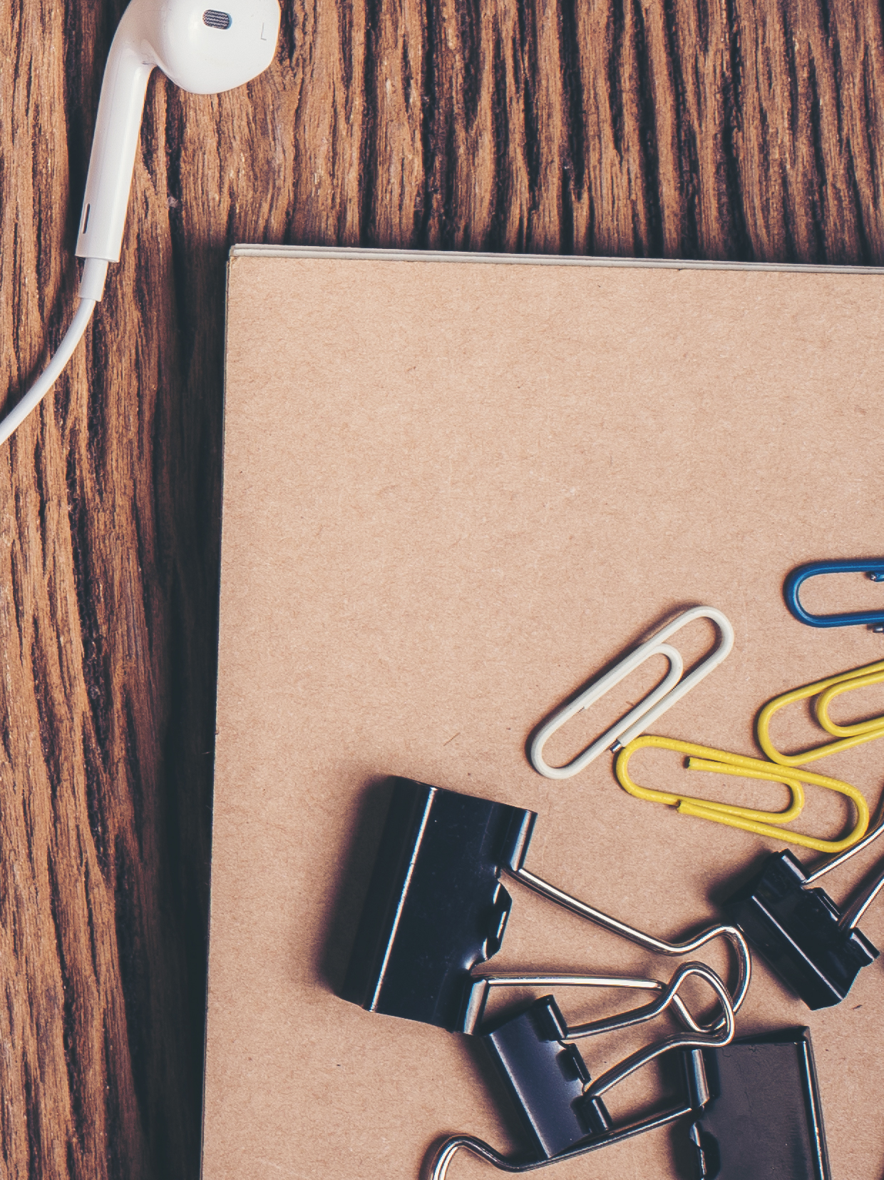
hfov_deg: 6.5
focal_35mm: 214
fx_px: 7289
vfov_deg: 9.2
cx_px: -1434
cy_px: -87
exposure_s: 1/125
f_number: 9
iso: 160
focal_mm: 50
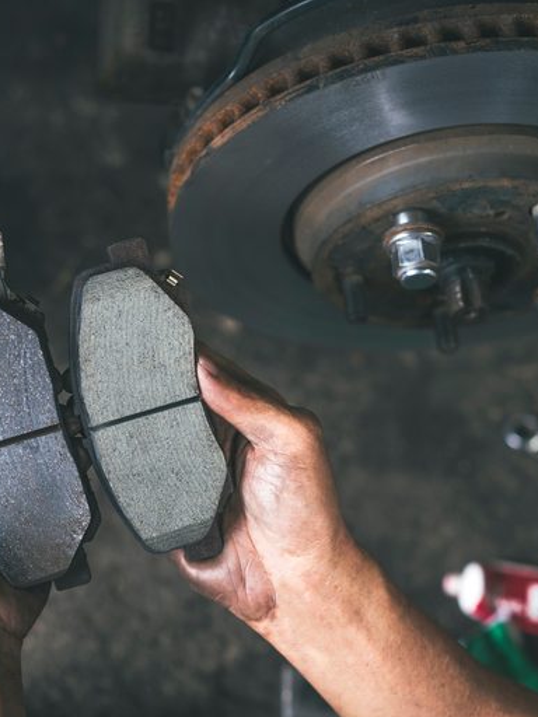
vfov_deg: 26.0
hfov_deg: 19.6
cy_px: 361
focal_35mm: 75
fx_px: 1554
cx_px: 279
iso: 640
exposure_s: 1/100
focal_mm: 50
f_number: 3.5
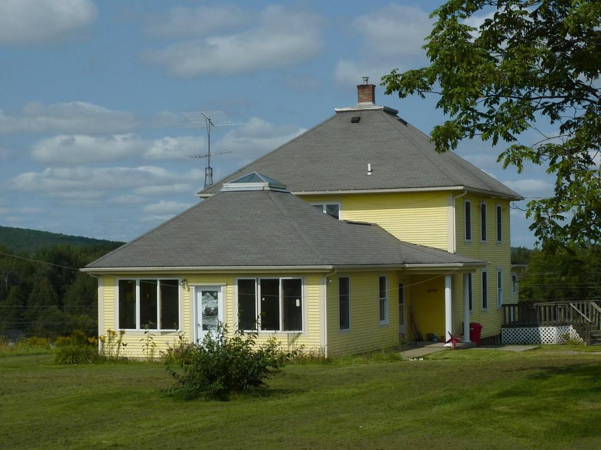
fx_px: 1389
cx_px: 300
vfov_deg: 18.4
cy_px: 225
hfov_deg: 24.4
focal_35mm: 80
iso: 80
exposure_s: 1/800
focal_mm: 9.1
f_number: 5.6
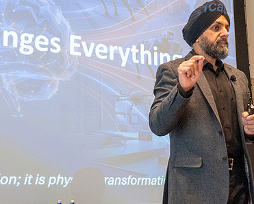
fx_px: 496
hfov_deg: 28.7
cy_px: 90
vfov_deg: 23.1
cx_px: 134
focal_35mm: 66
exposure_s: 1/125
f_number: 4.2
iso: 2000
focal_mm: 30
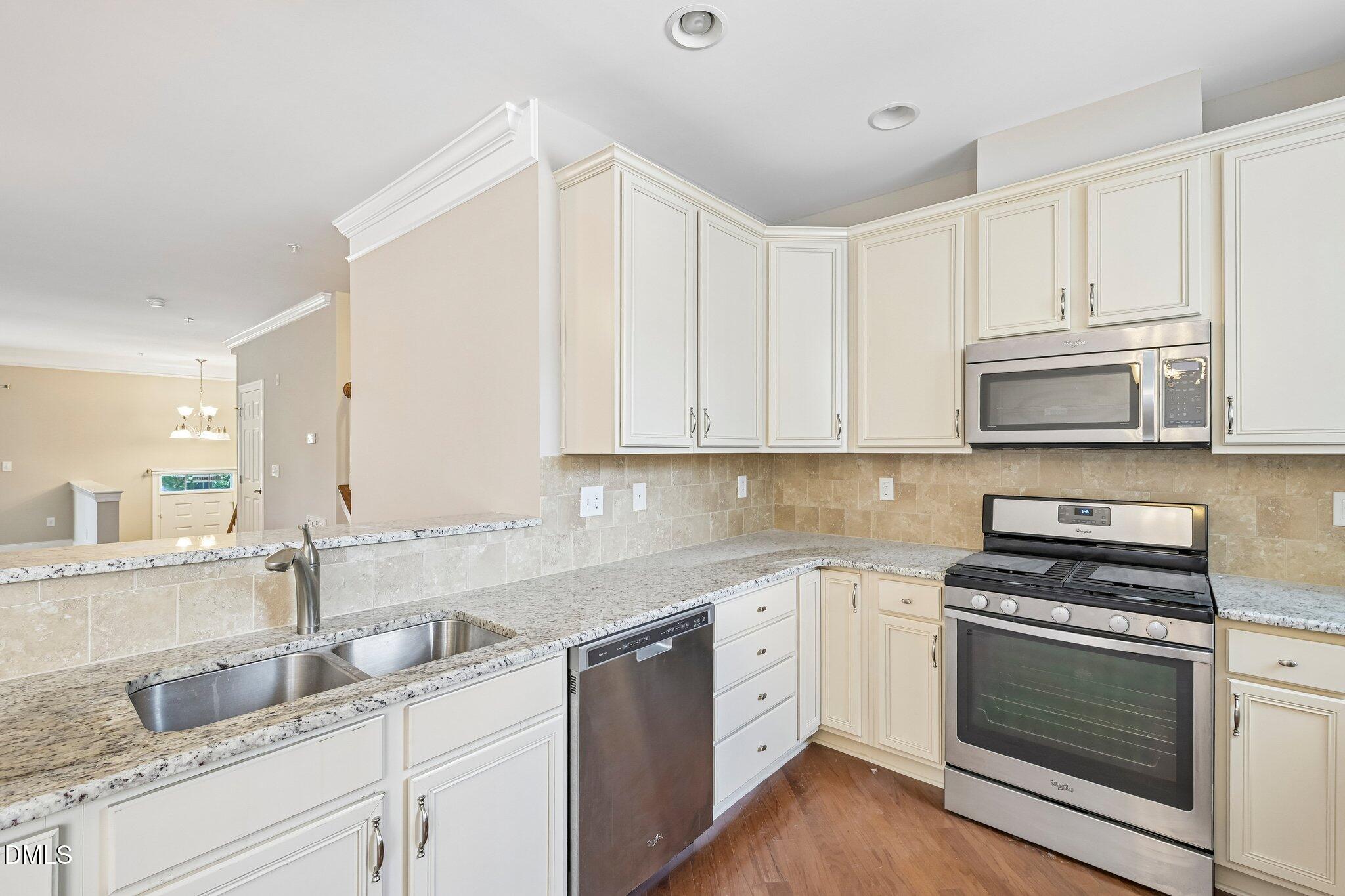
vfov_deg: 75.5
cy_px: 448
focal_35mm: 16
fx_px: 579
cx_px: 672
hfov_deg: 98.5
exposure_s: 1/10
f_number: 8
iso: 400
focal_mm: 15.5
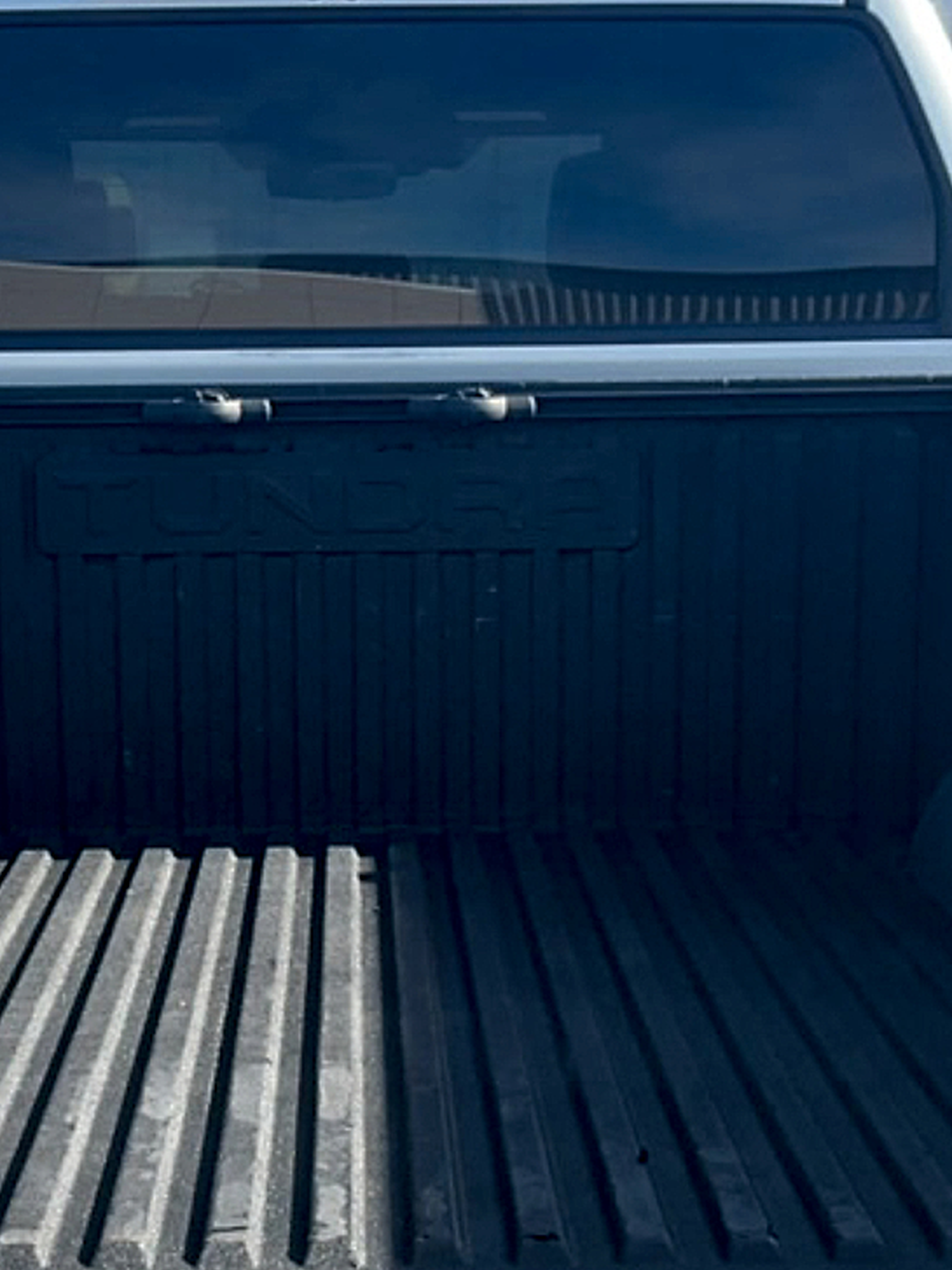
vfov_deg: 29.2
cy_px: 847
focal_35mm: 66
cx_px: 335
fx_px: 2421
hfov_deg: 22.2
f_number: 1.8
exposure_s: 1/391
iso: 25
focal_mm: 3
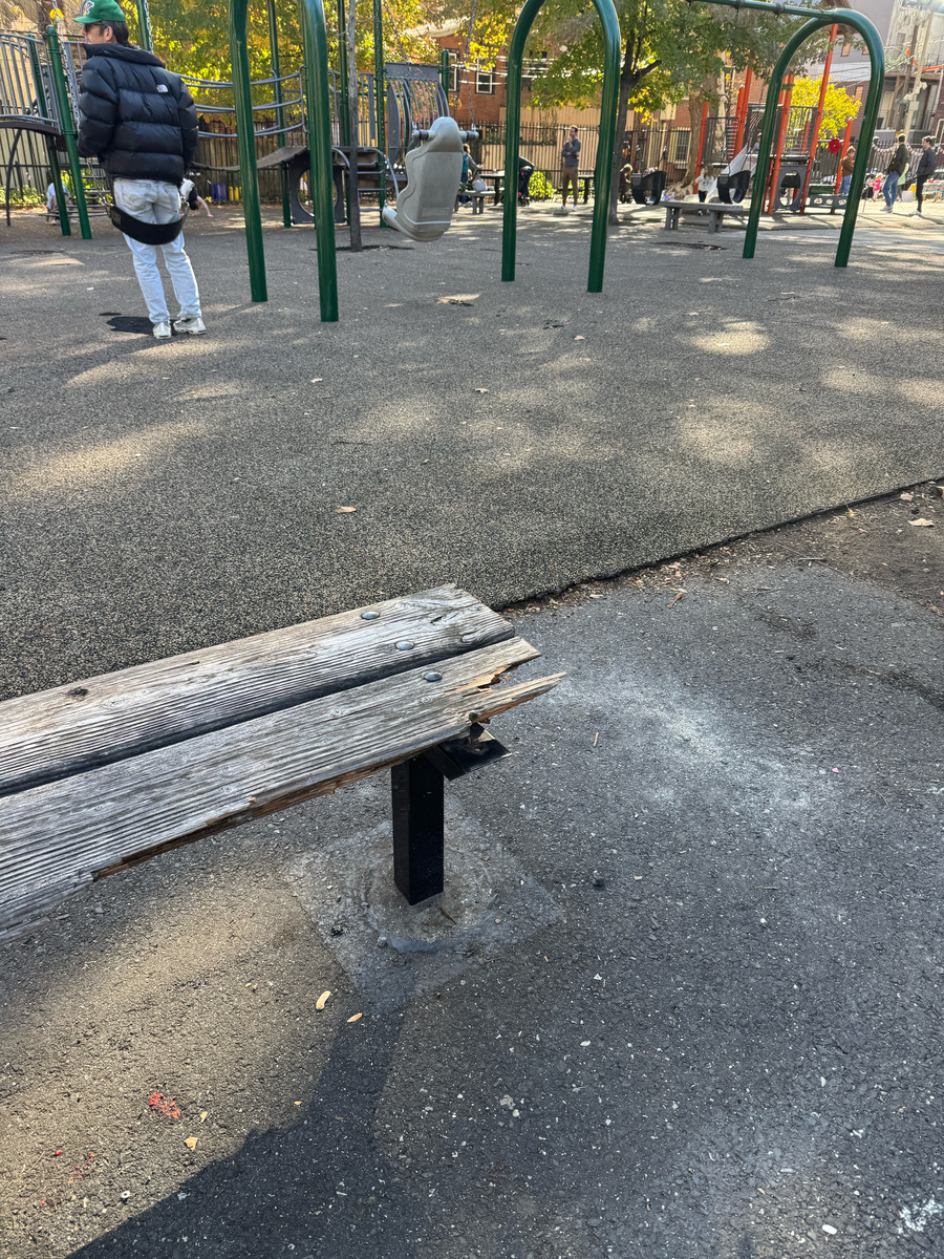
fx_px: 873
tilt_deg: -27.2
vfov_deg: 71.6
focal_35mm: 24
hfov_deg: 56.8
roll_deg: -2.2
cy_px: 630
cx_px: 472
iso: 80
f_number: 1.78
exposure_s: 1/321
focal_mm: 6.76
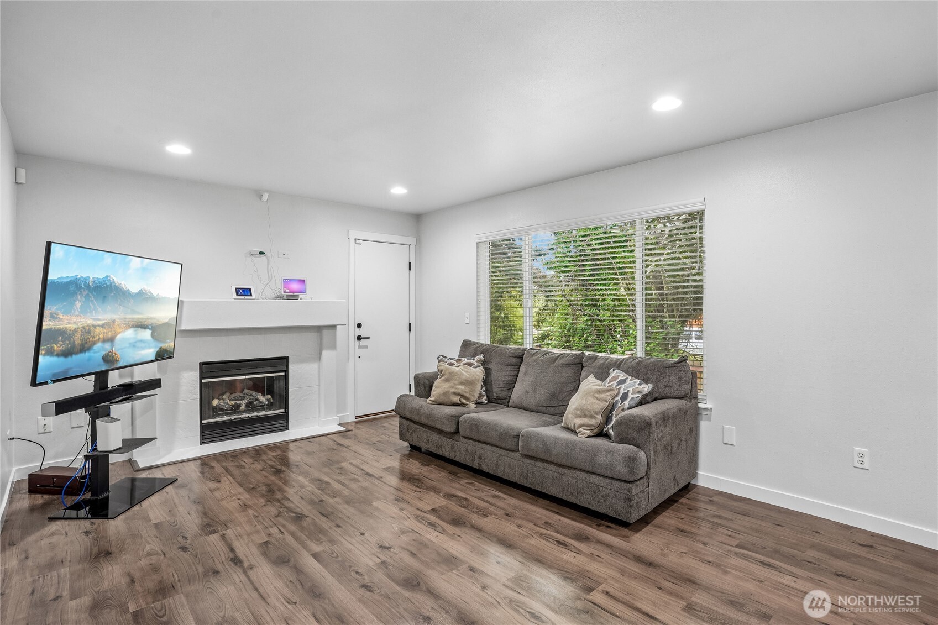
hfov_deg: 93.3
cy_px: 312
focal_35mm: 17
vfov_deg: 70.4
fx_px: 443
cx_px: 469
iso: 400
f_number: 8
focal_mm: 17
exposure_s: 1/8
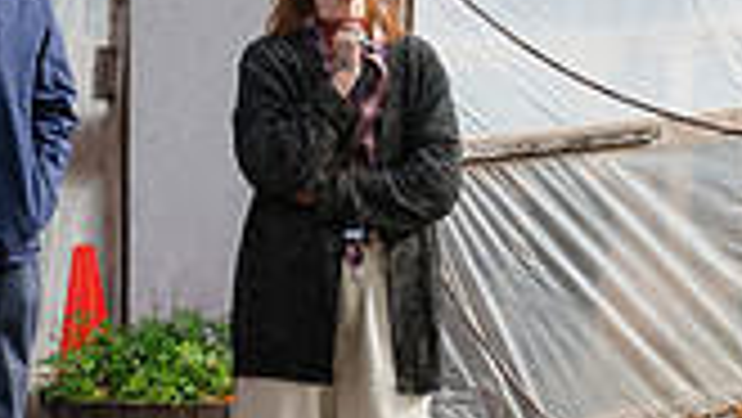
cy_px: 112
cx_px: 342
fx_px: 2539
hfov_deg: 16.6
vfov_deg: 9.4
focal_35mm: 129
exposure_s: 1/640
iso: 640
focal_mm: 35
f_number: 4
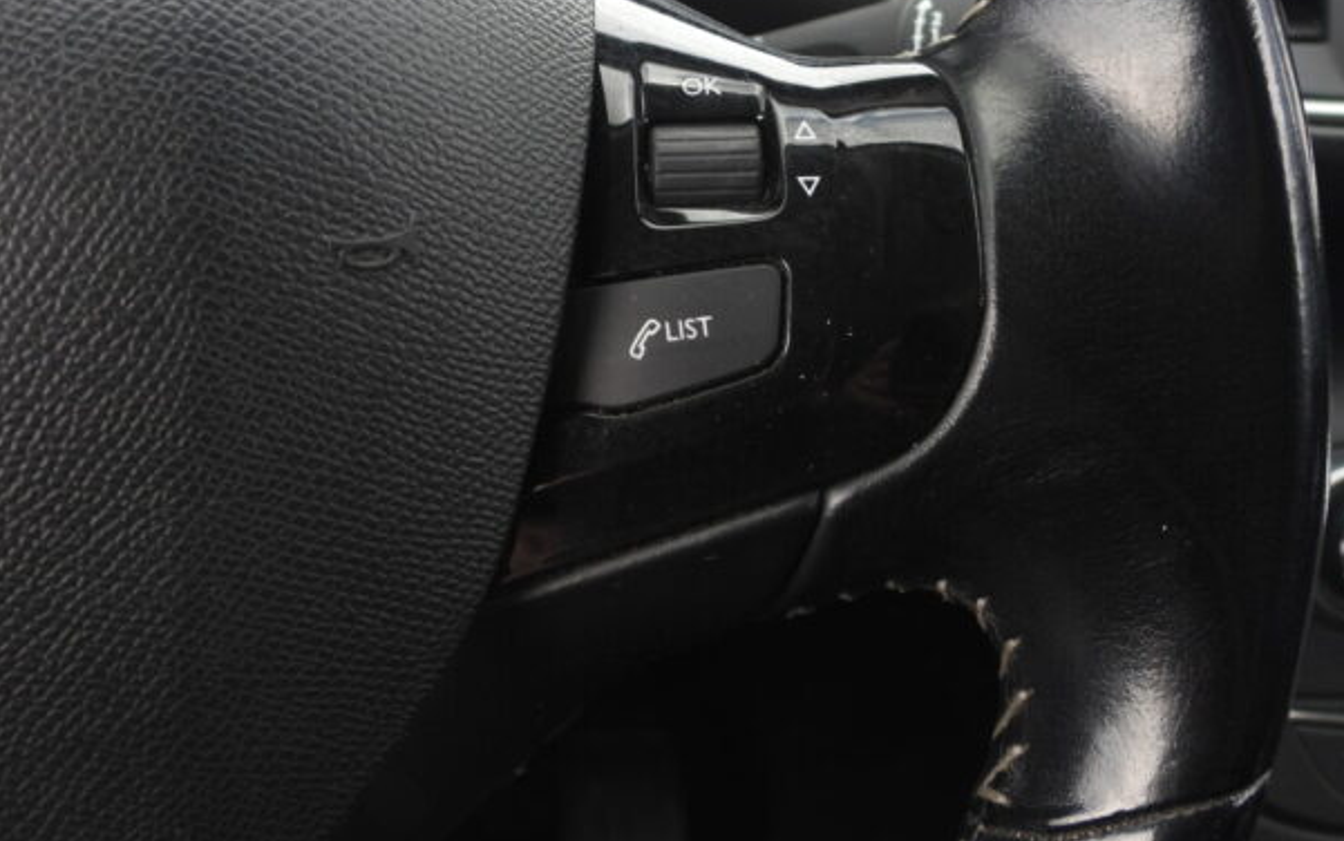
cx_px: 754
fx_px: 2162
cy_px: 259
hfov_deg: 34.5
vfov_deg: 21.9
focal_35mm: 59
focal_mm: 8.5
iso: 100
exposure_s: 1/40
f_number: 3.2
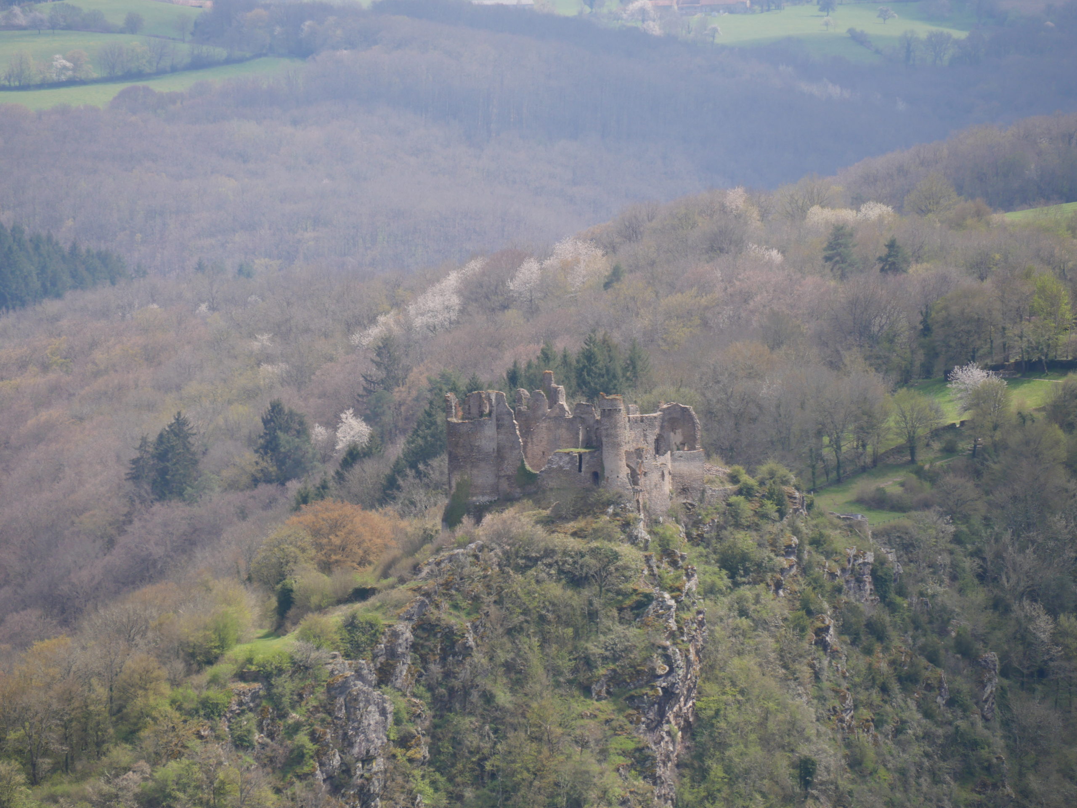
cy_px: 404
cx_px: 538
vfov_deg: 5.3
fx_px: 8712
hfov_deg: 7.1
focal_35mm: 280
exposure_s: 1/640
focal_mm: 140
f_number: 5.6
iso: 200
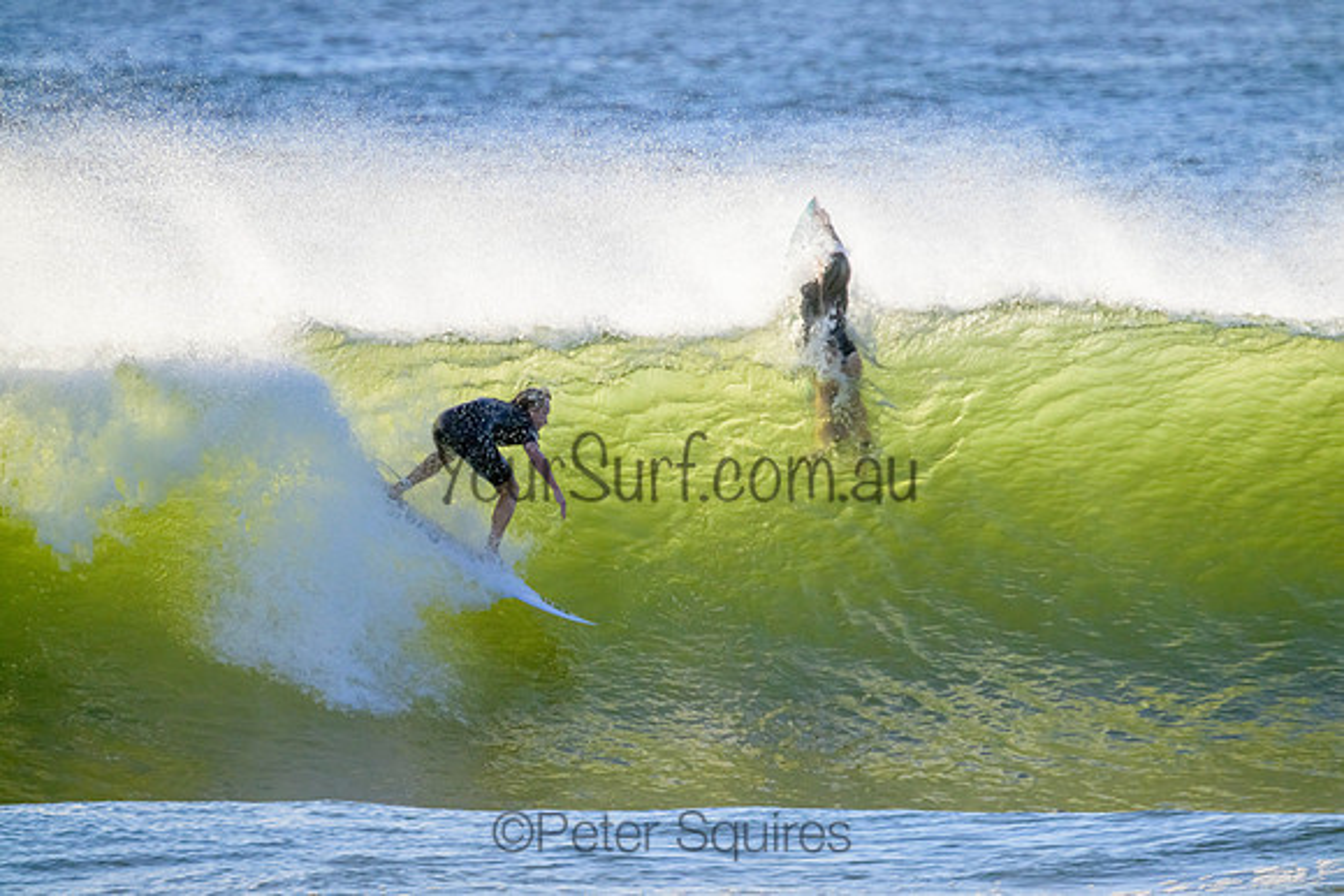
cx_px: 672
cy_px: 448
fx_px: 29872
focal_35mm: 800
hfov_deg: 2.6
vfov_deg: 1.7
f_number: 11
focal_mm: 800
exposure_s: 1/2000
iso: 1600
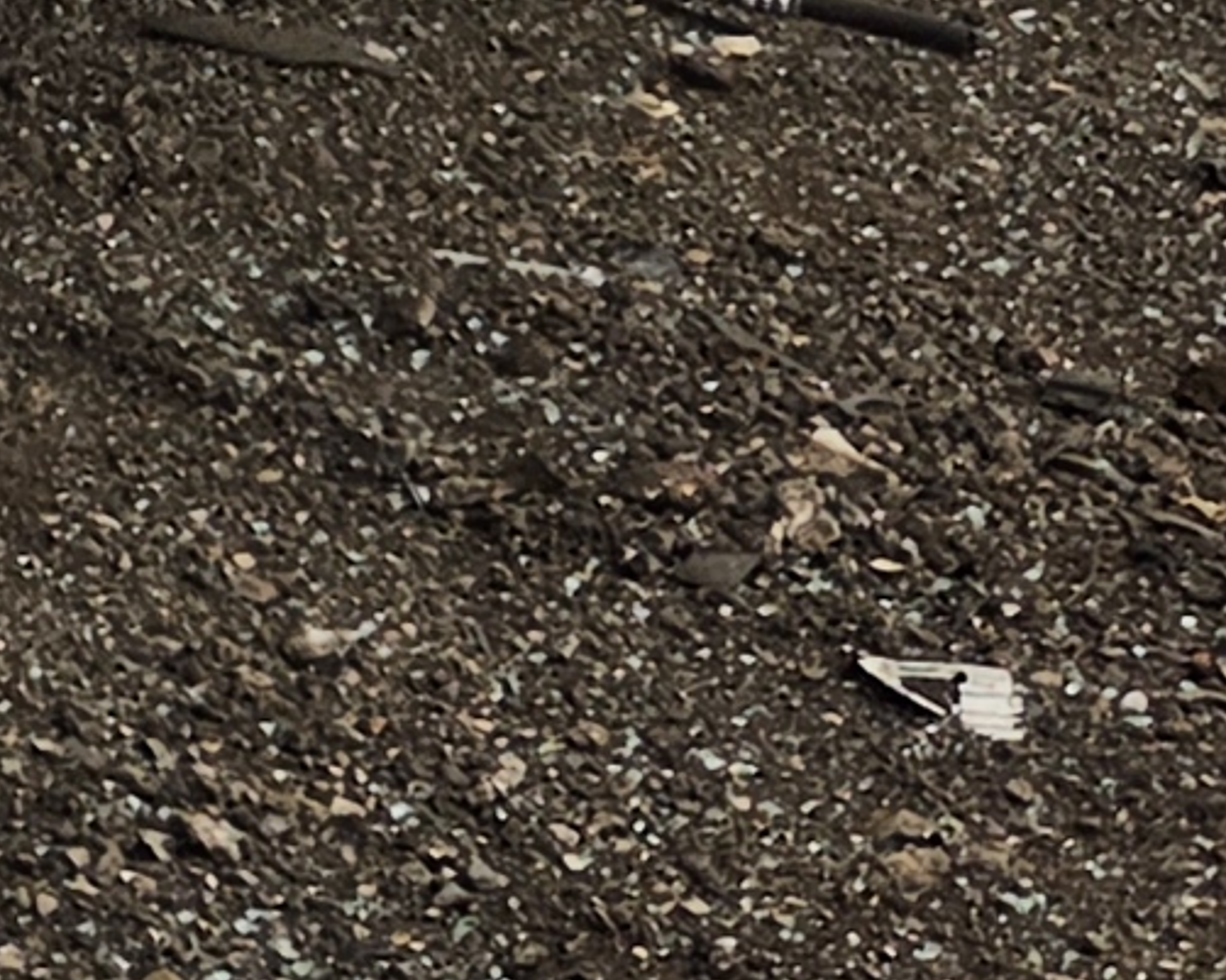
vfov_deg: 8.2
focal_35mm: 179
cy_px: -1070
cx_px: -2625
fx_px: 6491
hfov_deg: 8.7
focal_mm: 5.4
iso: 80
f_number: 1.8
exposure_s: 1/1597
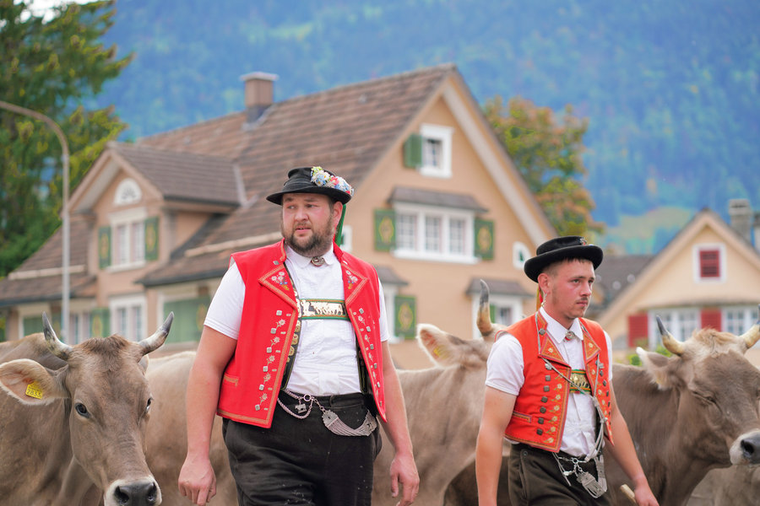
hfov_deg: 23.9
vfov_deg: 16.1
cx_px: 380
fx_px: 1794
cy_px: 253
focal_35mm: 85
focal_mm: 85
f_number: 3.2
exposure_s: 1/1250
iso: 320
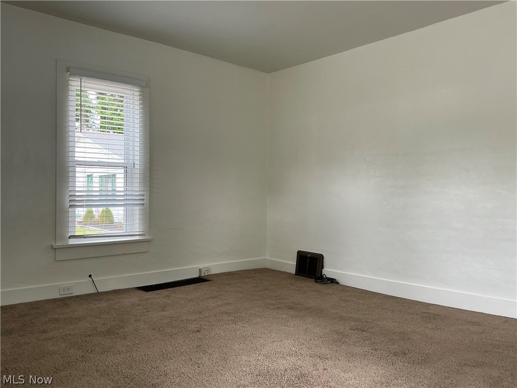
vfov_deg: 49.7
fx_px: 418
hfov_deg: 63.4
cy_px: 194
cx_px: 258
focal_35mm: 28
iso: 50
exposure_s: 1/122
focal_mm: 3
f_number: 1.8
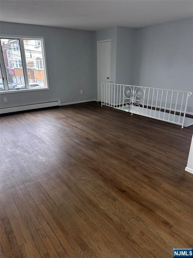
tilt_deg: -20.1
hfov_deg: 56.8
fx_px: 178
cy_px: 129
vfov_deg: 71.6
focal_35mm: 24
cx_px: 96
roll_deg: +0.8
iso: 250
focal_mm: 6.86
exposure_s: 1/60
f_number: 1.78
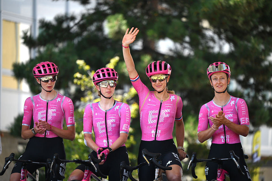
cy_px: 90
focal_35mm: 170
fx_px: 1285
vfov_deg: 8.1
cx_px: 136
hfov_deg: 12.1
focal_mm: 170
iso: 400
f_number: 2.8
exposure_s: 1/2000
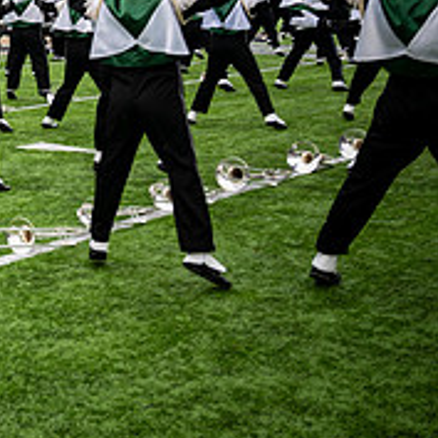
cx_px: -277
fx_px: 959
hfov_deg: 20.6
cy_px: 24
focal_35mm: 67
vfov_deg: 24.8
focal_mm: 24
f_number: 2.8
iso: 100
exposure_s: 1/500
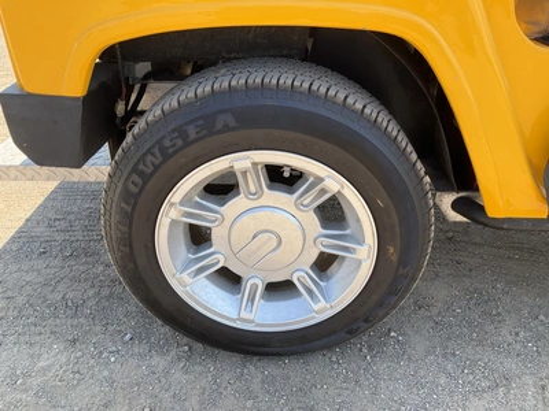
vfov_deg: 48.2
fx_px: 460
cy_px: 206
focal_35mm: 29
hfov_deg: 61.7
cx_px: 274
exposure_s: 1/322
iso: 25
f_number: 1.8
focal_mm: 3
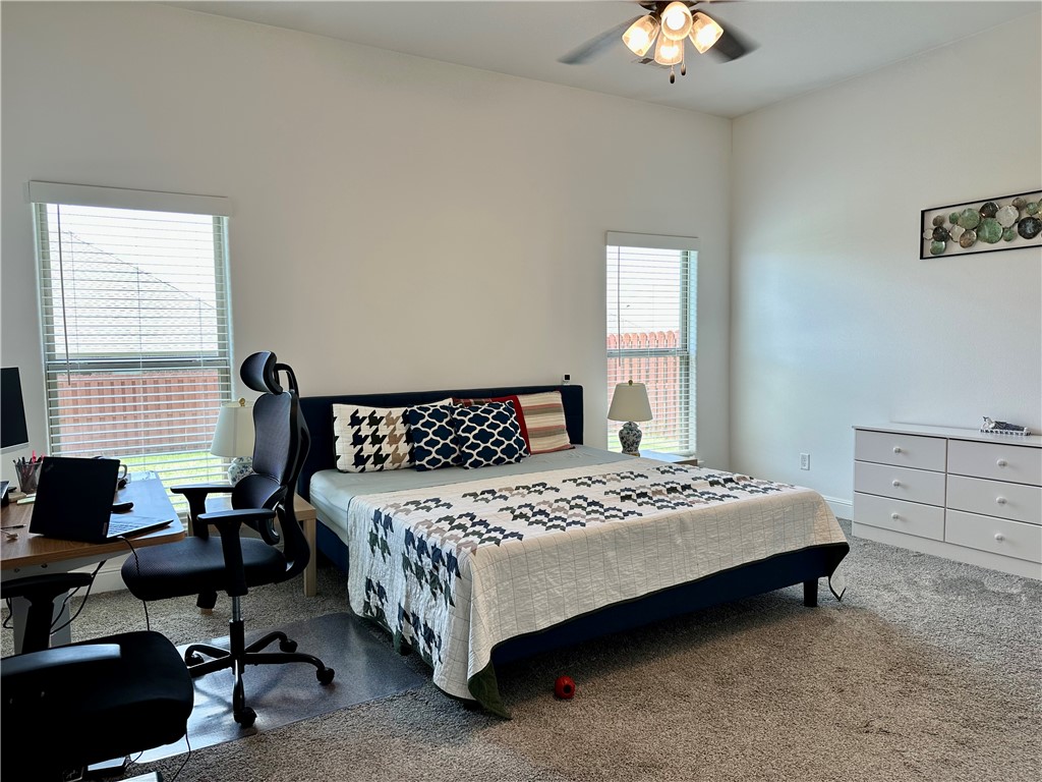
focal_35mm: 24
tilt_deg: -3.6
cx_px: 521
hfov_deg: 71.6
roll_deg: +0.2
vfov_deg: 56.8
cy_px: 391
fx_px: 722
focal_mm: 6.86
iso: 64
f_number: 1.78
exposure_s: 1/120
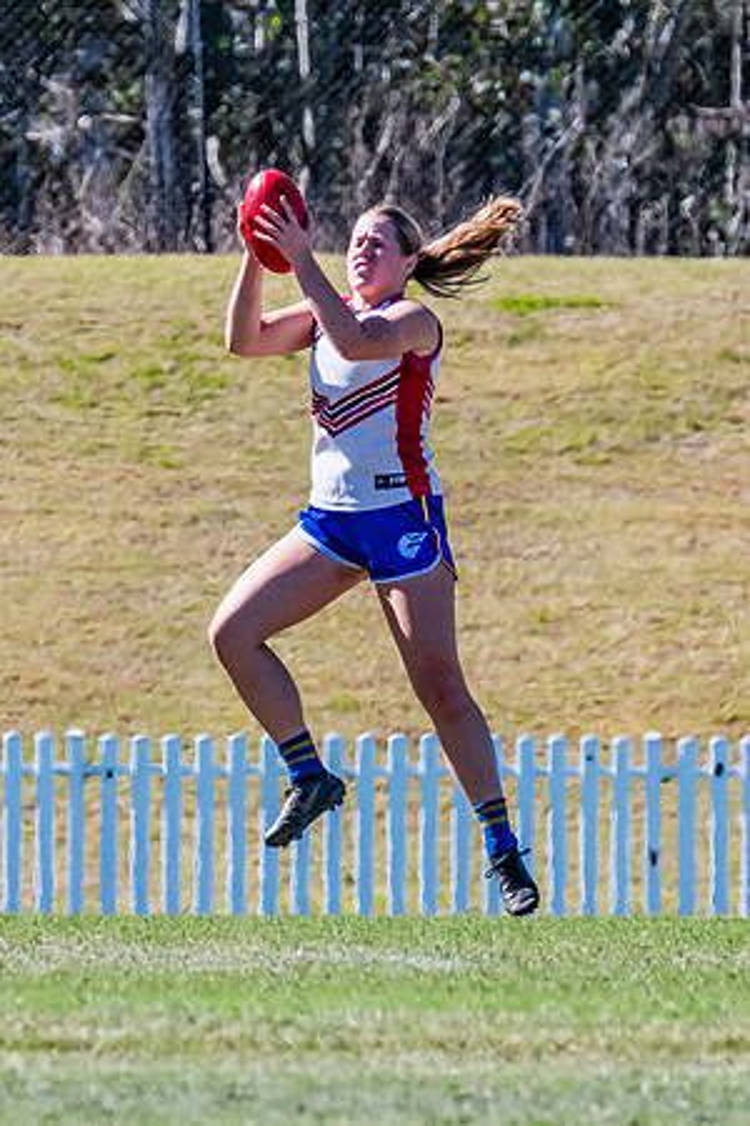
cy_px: 585
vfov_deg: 1.8
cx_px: 255
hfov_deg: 1.2
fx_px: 35613
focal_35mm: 1140
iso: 800
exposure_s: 1/1600
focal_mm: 420
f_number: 9
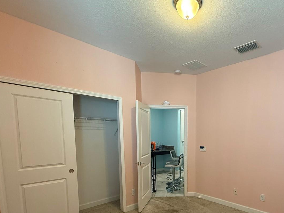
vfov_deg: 60.8
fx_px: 172
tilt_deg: -4.9
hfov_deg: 76.6
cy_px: 153
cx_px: 189
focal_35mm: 21
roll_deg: -0.6
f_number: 2.2
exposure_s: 1/60
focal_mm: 2.22
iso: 250
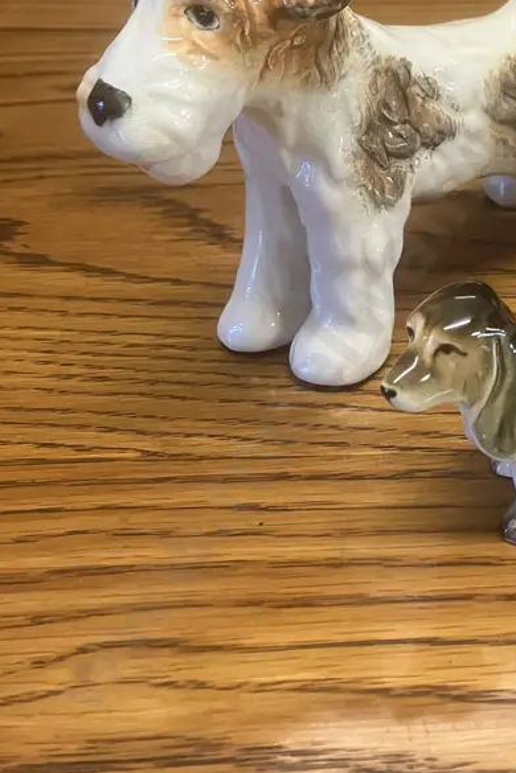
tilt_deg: -25.1
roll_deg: +0.5
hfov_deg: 25.6
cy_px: 166
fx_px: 1096
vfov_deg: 37.6
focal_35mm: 51
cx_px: 475
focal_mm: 3.99
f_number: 1.8
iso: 200
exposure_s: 1/50
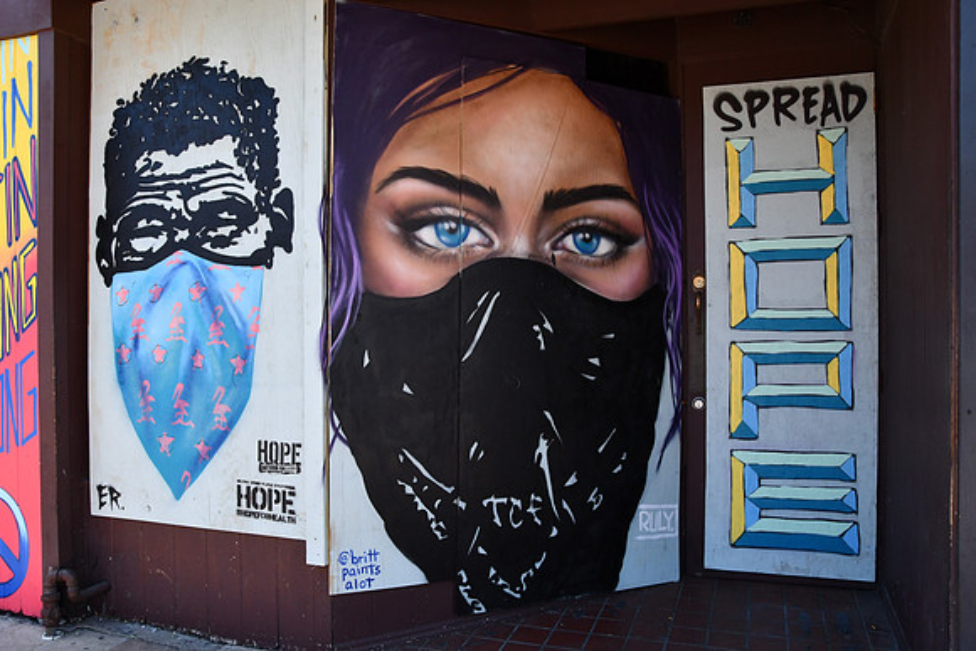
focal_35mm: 27
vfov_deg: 48.0
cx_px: 488
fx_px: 732
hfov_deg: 67.4
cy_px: 326
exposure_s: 1/125
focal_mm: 18
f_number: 18
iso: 800
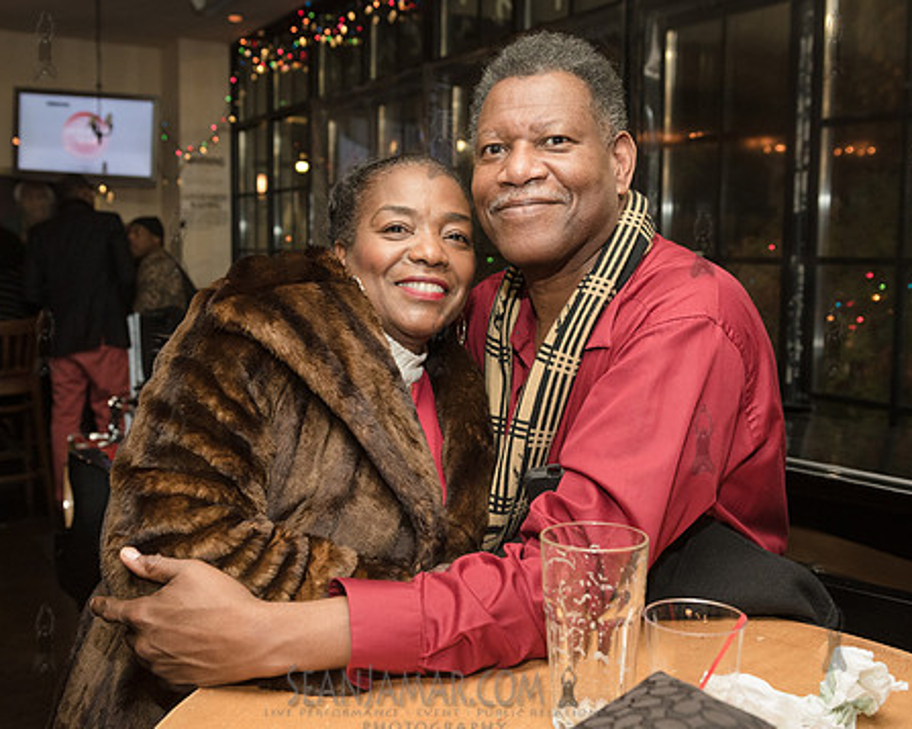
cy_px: 340
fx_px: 1052
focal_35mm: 39
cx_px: 439
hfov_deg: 46.9
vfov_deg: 38.2
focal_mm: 32
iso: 2000
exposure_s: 1/250
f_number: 5
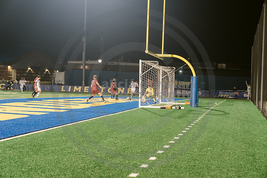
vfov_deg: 19.5
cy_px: 89
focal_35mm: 70
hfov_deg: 28.8
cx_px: 134
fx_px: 519
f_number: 4
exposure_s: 1/160
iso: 2500
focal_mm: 70
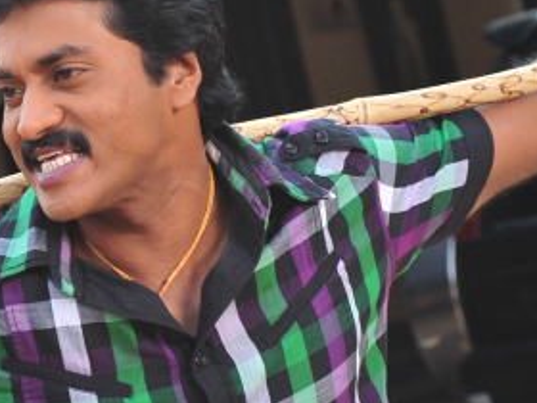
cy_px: 235
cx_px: 82
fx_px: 3056
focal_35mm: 197
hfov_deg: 10.0
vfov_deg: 7.5
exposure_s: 1/320
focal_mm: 56
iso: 640
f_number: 5.6
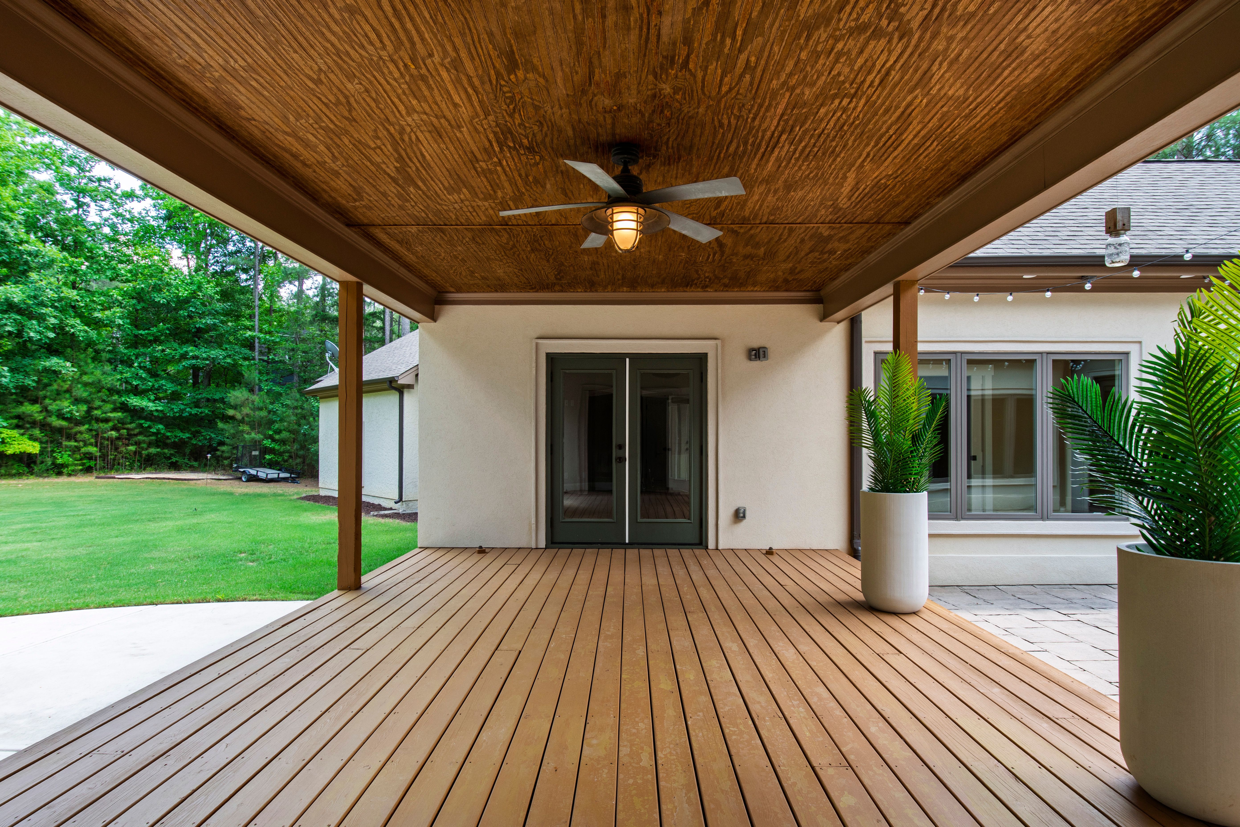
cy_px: 414
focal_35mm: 18
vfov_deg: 67.4
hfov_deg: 90.0
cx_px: 620
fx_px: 620
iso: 100
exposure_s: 1/30
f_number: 8
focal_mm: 12
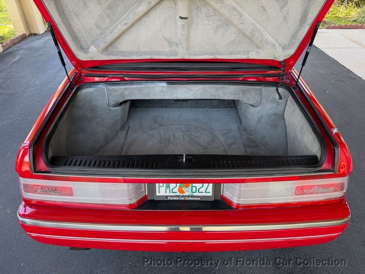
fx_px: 253
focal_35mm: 24
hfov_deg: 71.6
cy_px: 137
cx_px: 182
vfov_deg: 56.8
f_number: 1.78
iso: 64
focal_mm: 6.76
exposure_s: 1/121
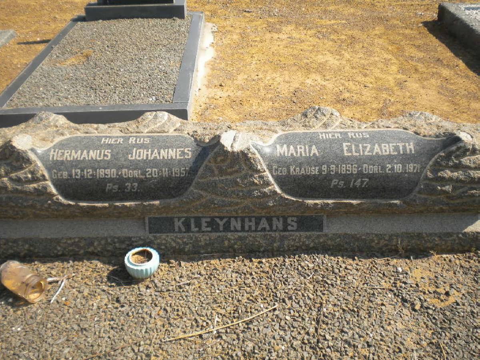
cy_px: 180
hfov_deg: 45.8
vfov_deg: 35.1
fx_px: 569
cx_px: 240
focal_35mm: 41
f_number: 4.9
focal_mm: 7.4
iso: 80
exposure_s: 1/335
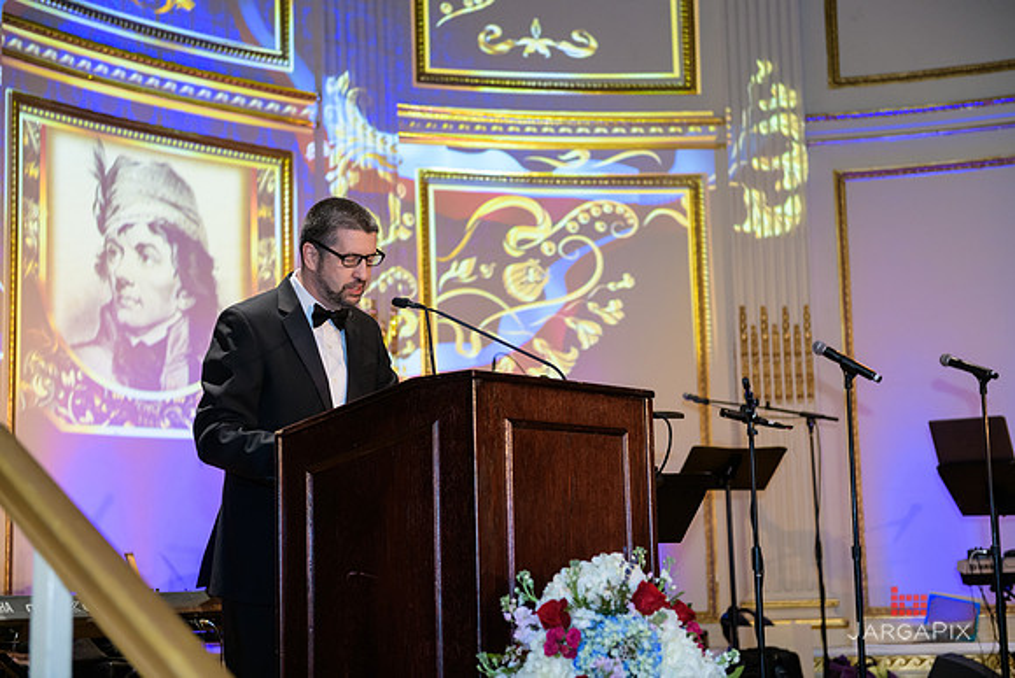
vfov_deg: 22.6
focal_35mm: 60
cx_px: 508
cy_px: 339
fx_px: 1692
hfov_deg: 33.4
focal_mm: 60
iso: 1600
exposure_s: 1/125
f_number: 3.2
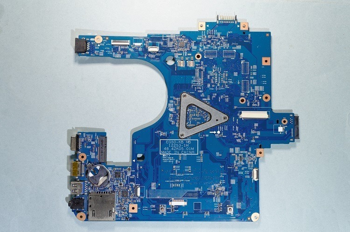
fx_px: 320
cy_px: 116
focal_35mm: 33
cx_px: 175
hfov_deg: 57.3
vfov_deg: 39.9
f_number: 8
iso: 100
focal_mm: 22
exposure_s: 1/5
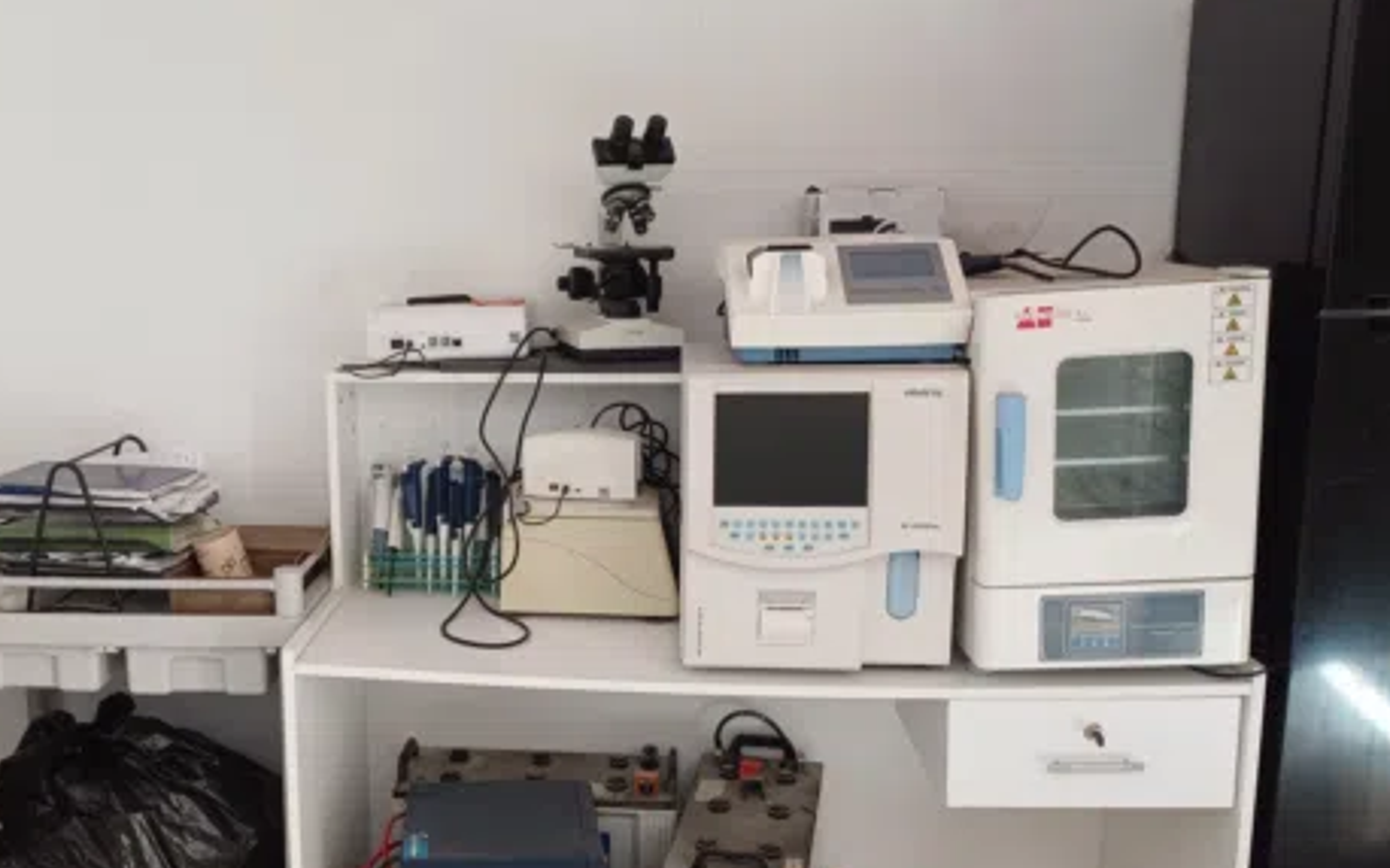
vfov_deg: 34.3
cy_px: 501
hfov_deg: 52.0
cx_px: 489
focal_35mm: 37
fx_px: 1401
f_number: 1.8
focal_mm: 4.65
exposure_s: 1/50
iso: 160
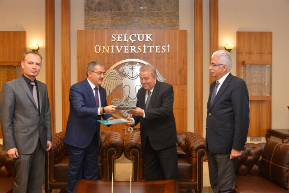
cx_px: 144
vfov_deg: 41.1
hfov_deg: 58.7
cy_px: 96
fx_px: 257
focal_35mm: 32
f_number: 7.1
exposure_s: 1/60
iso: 1000
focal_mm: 32
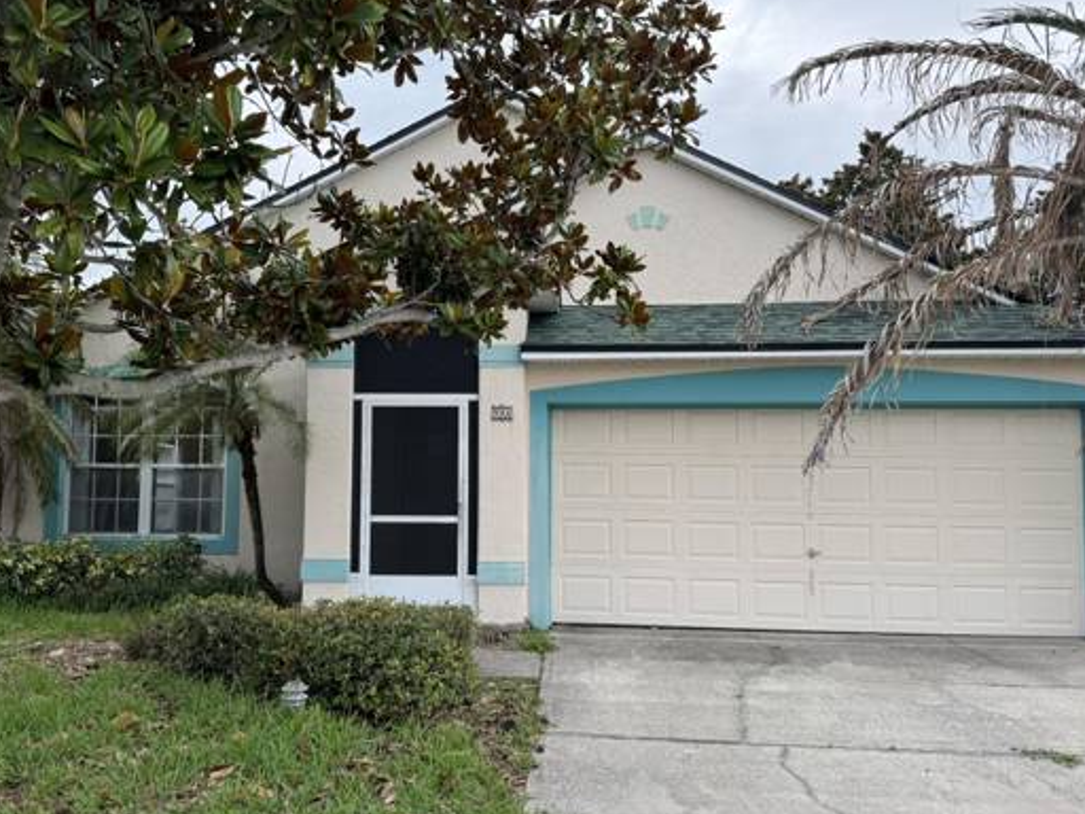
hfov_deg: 59.9
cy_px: 426
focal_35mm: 30
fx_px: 940
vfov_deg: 46.8
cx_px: 496
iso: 80
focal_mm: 6.76
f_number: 1.78
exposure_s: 1/980
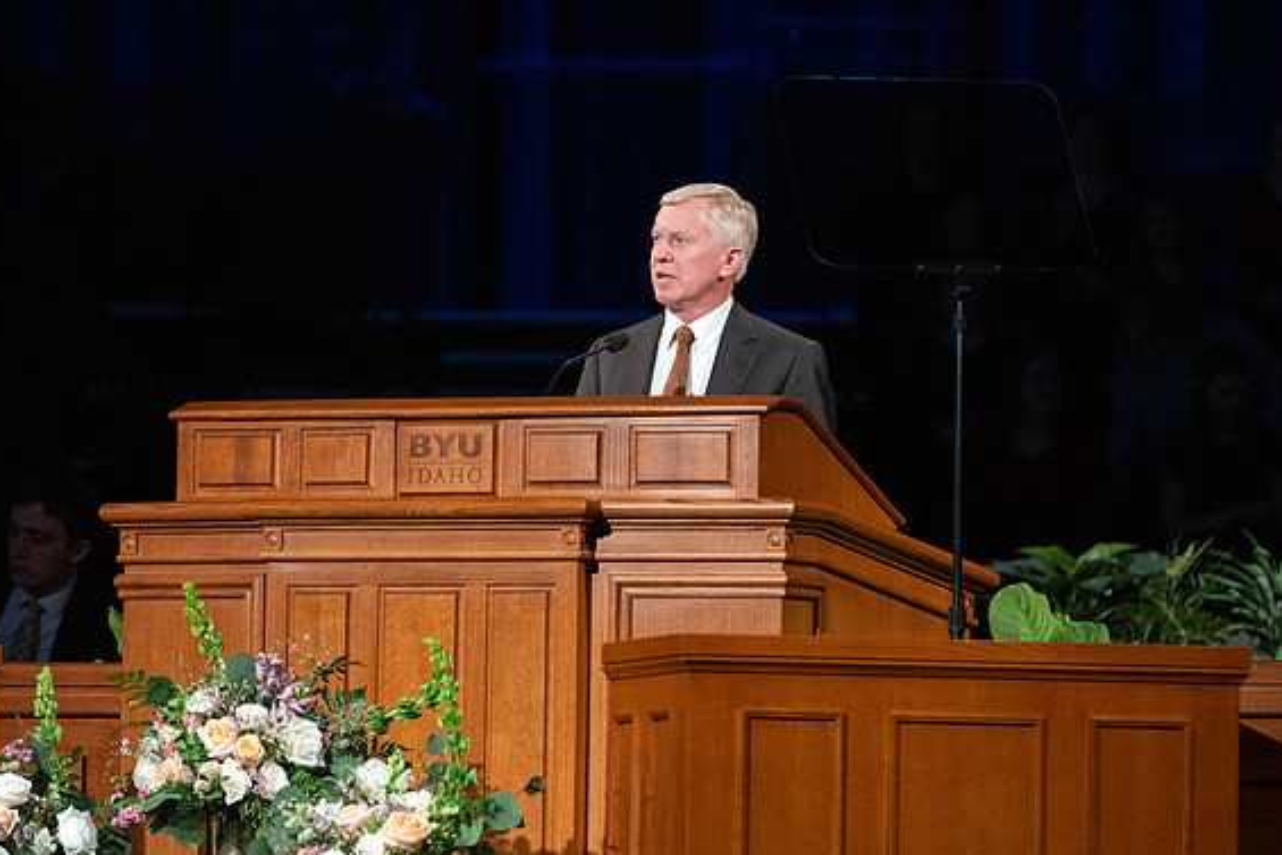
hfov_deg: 6.8
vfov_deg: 4.5
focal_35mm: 303
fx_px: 10792
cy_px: 277
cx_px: 737
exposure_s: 1/250
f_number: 3.5
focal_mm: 200
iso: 2500
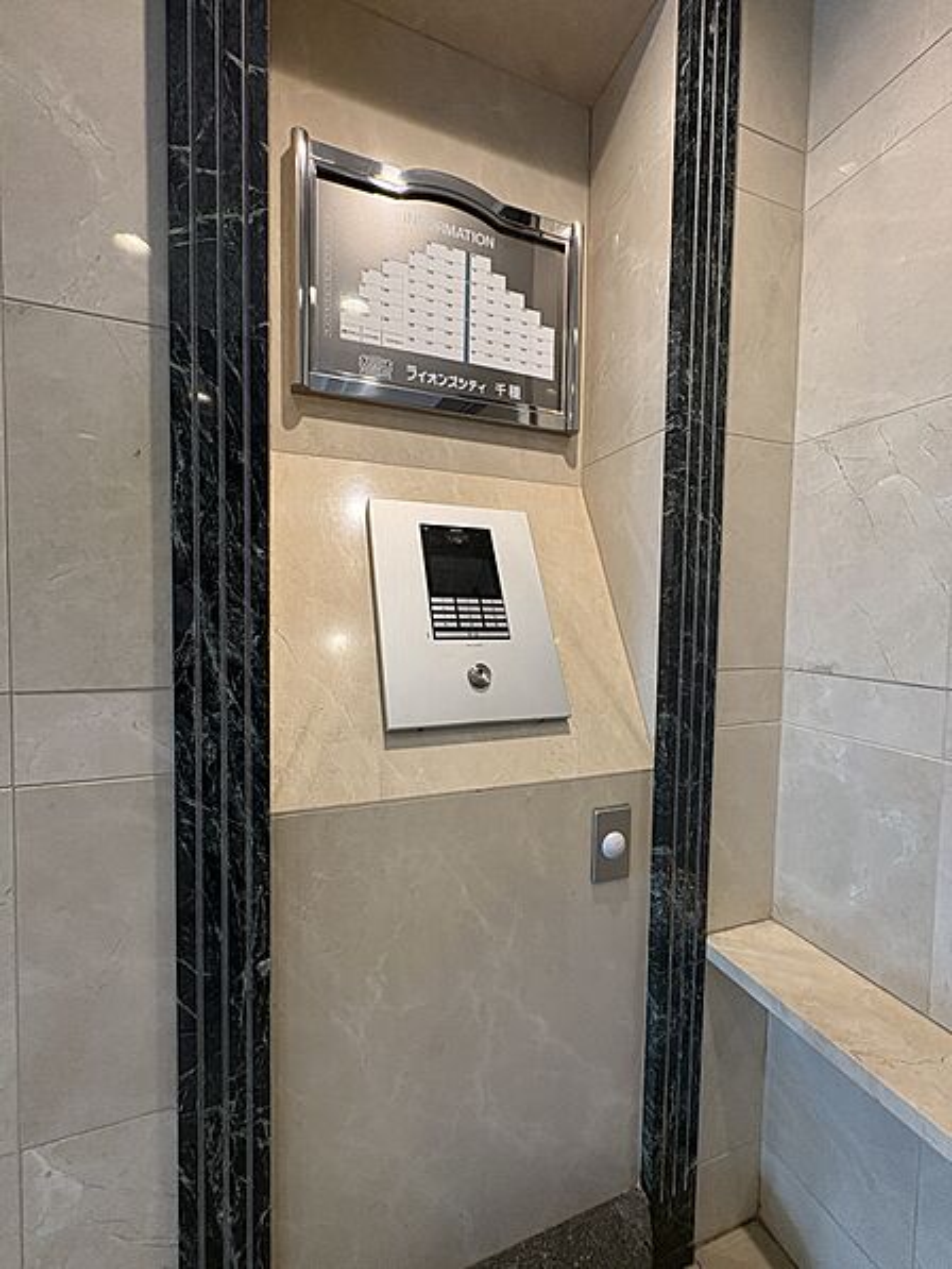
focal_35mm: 14
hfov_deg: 85.7
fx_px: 513
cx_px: 476
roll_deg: +0.0
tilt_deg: -1.7
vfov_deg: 102.1
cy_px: 634
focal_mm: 2.22
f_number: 2.2
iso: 250
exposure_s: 1/60
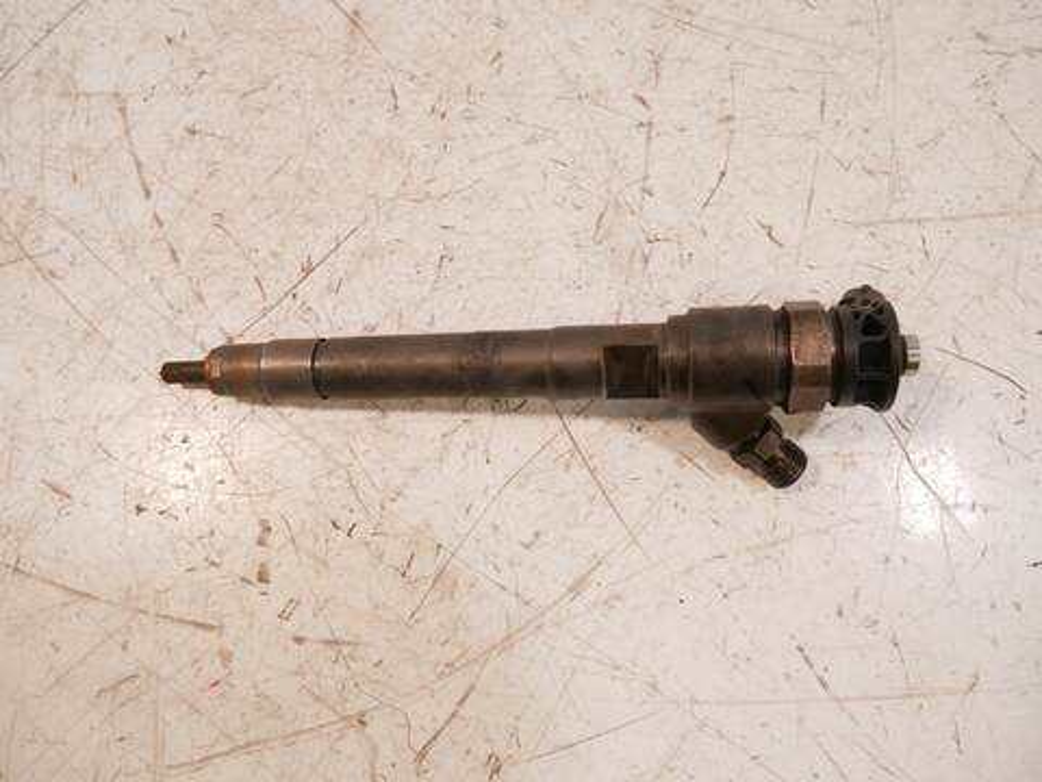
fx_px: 722
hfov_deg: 71.6
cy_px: 391
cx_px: 521
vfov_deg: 56.8
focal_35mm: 24
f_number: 3.5
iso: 1000
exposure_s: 1/125
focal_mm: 12
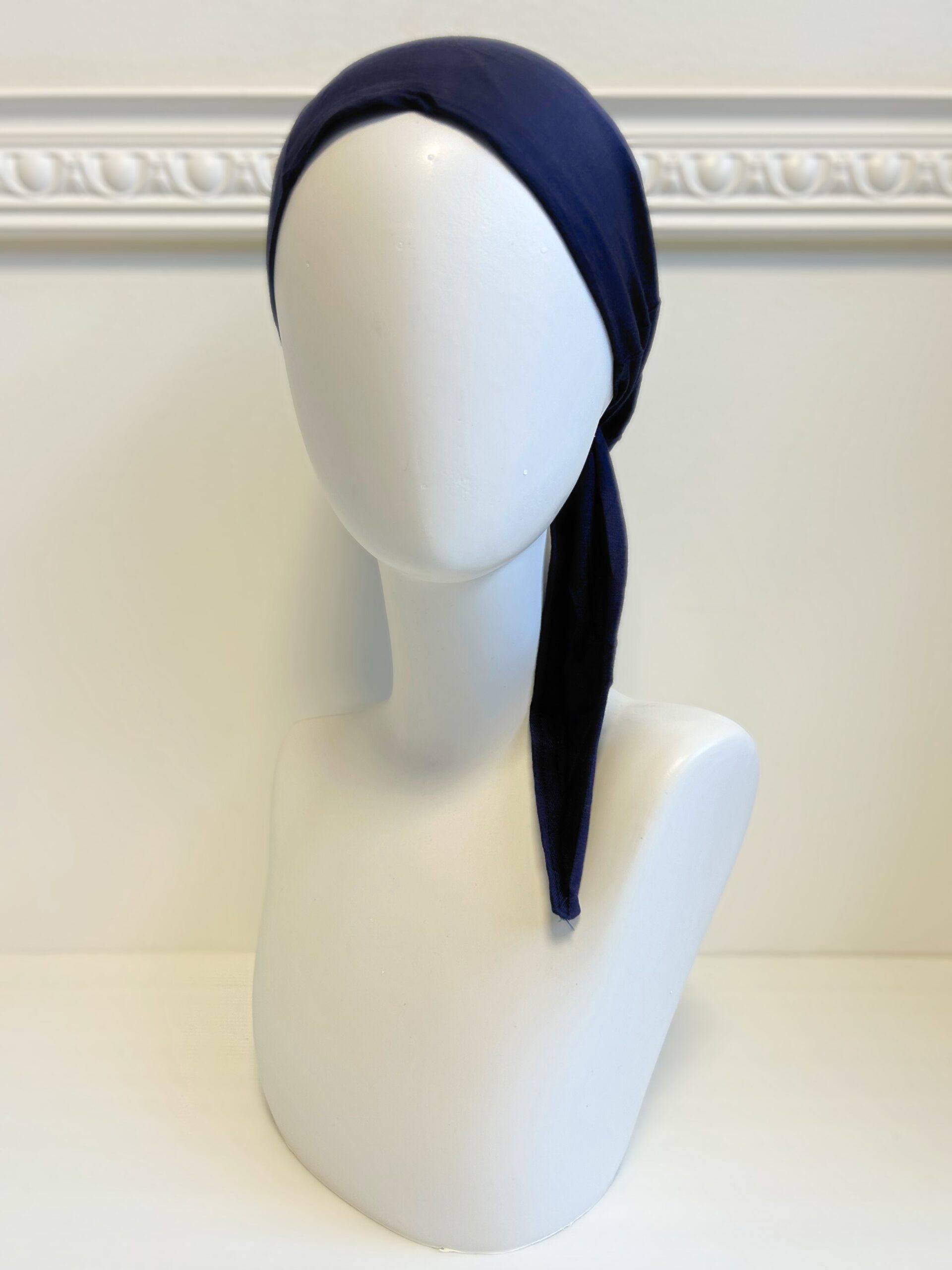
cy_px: 635
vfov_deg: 67.3
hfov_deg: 53.1
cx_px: 476
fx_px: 953
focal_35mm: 26
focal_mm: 5.7
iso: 80
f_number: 1.5
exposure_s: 1/100
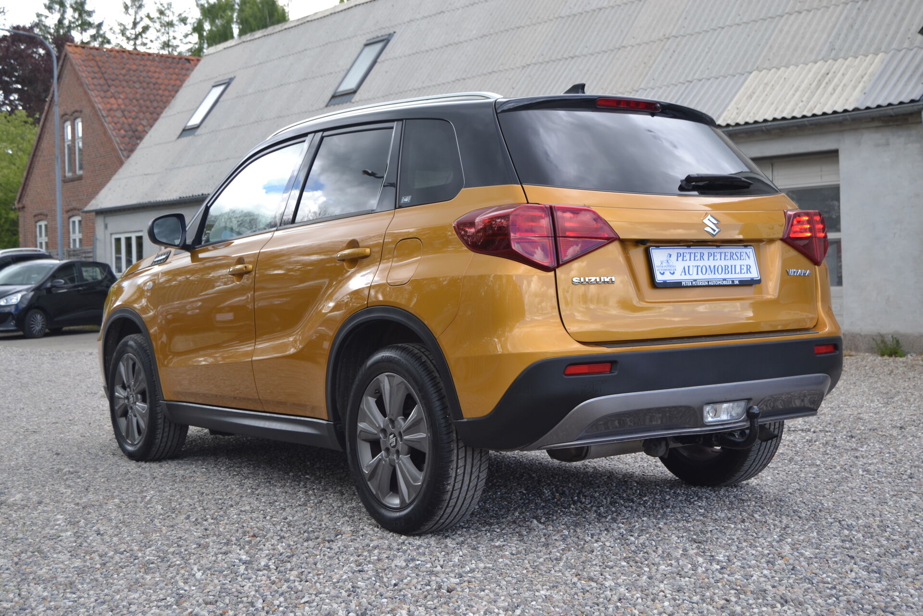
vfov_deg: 28.9
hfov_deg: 42.3
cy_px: 308
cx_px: 462
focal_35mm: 46
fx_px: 1192
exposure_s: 1/125
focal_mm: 31
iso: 100
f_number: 5.6
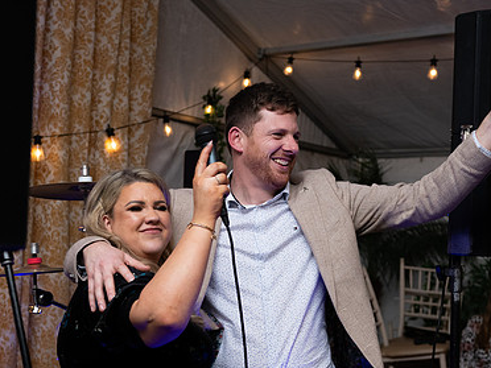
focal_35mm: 63
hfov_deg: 30.7
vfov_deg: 23.3
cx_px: 243
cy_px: 213
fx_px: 894
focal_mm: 42
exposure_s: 1/160
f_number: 3.5
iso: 800
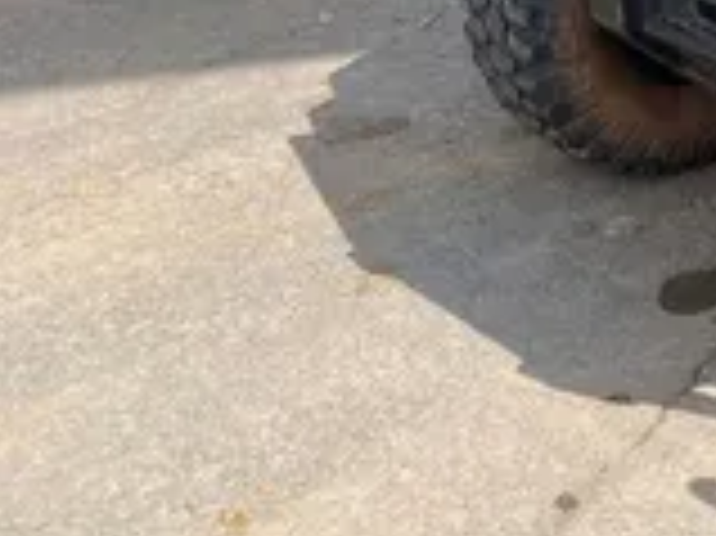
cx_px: 1234
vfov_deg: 15.4
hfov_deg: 18.0
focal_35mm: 90
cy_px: -209
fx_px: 1860
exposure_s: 1/1300
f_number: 1.8
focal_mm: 4.25
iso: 32
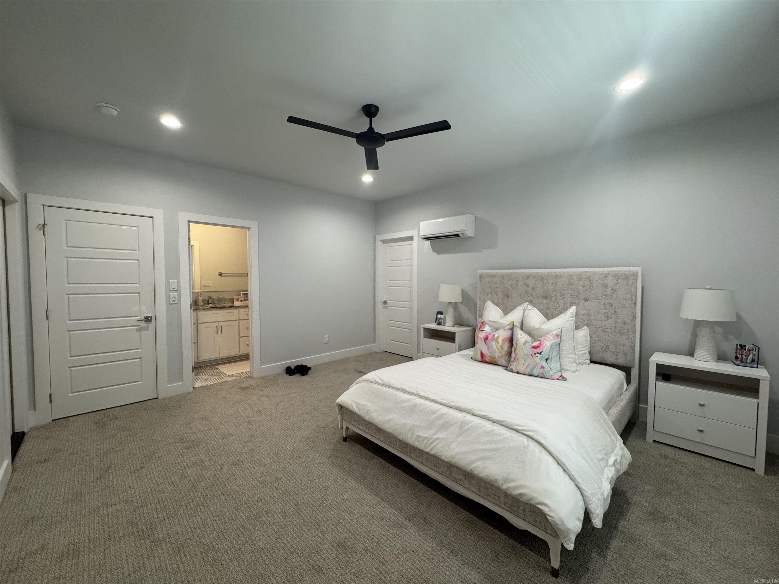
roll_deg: +0.4
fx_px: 315
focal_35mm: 14
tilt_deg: -2.5
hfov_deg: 102.1
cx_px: 390
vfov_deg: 85.7
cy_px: 292
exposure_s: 1/120
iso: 250
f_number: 2.2
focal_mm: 2.22
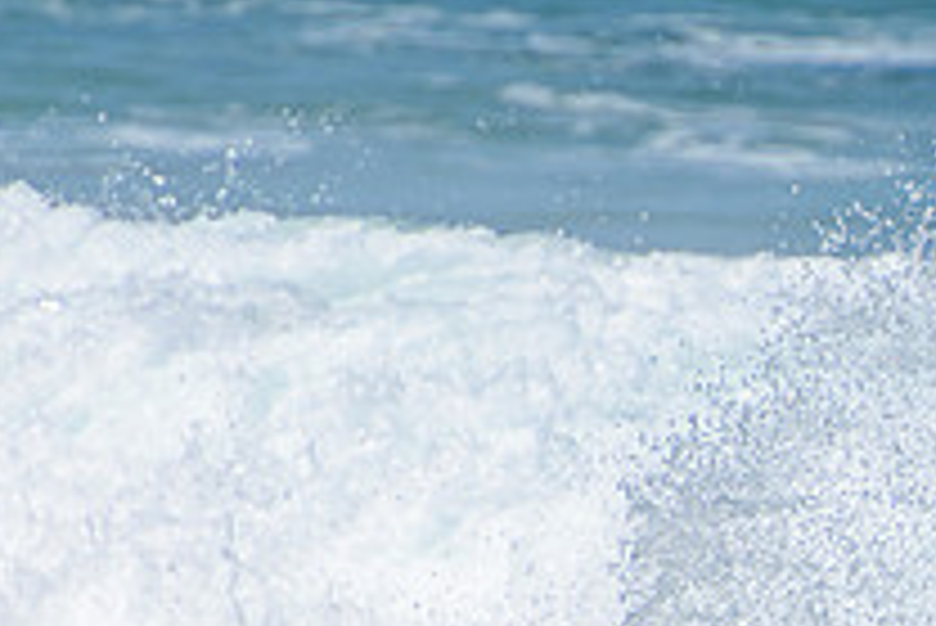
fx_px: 43527
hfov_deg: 1.2
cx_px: 1125
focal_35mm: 1673
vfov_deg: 0.8
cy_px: 831
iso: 250
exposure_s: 1/2000
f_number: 5.6
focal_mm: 400
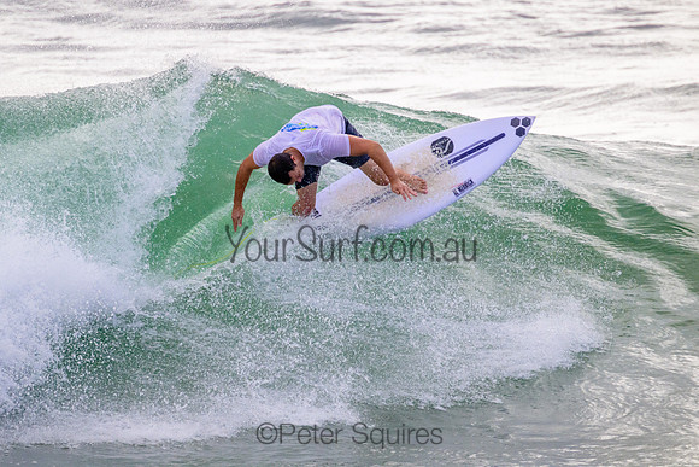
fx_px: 17245
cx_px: 311
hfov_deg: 2.3
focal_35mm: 888
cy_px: 208
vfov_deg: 1.5
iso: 2000
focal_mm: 800
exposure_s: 1/2000
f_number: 11
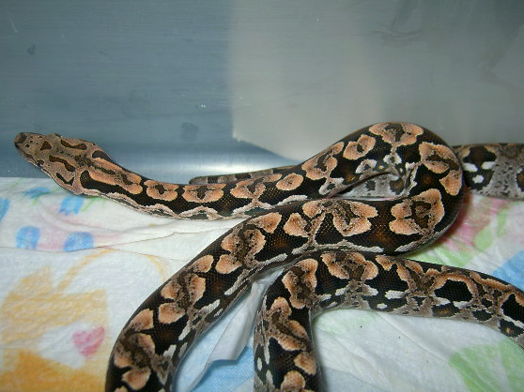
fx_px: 590
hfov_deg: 47.8
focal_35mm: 39
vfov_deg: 36.7
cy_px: 219
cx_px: 294
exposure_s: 1/60
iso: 50
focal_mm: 5.6
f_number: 2.8
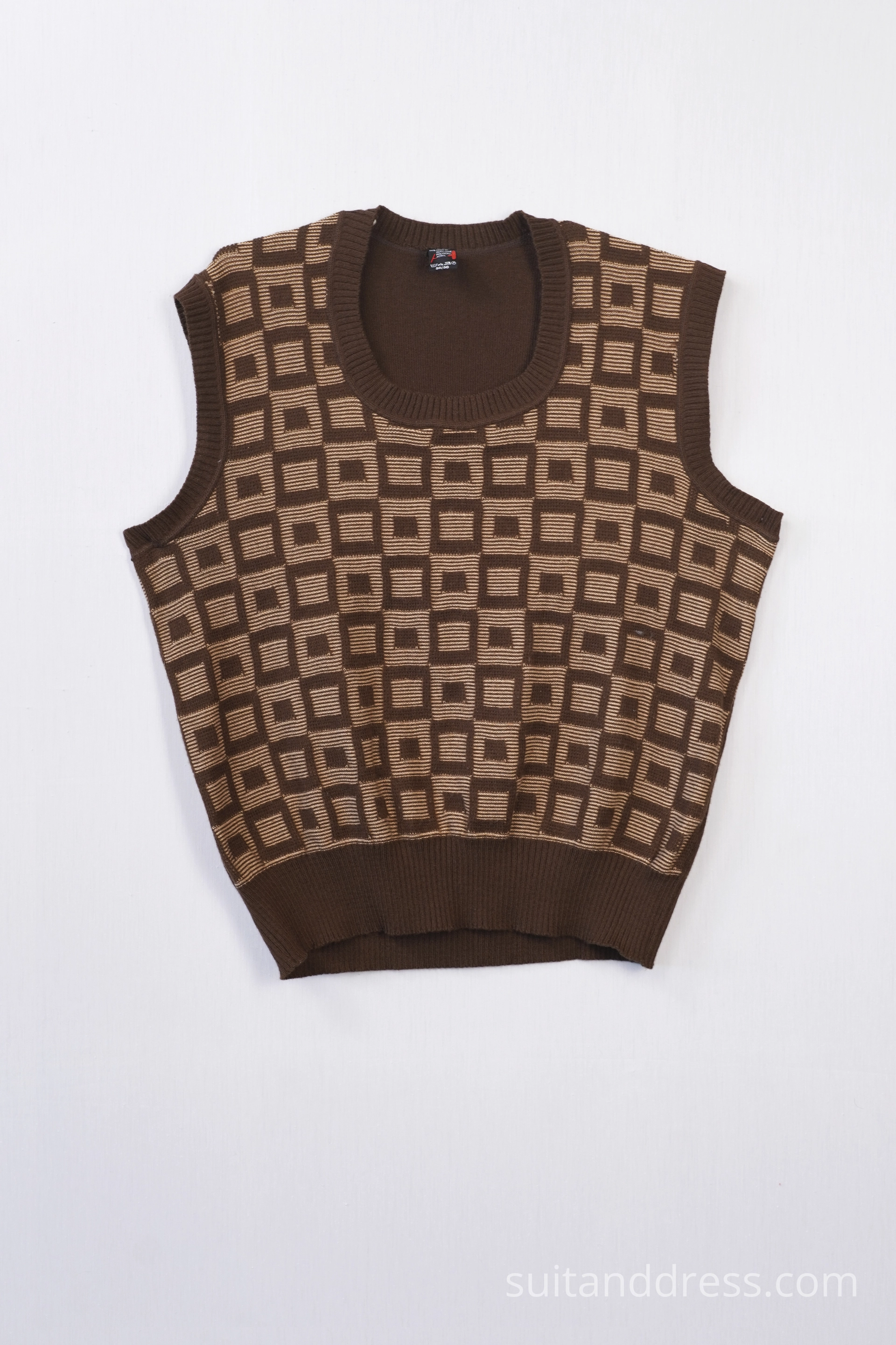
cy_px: 672
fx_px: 1792
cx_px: 448
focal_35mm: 48
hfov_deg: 28.1
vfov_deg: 41.1
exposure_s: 1/40
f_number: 7.1
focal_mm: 32
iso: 320
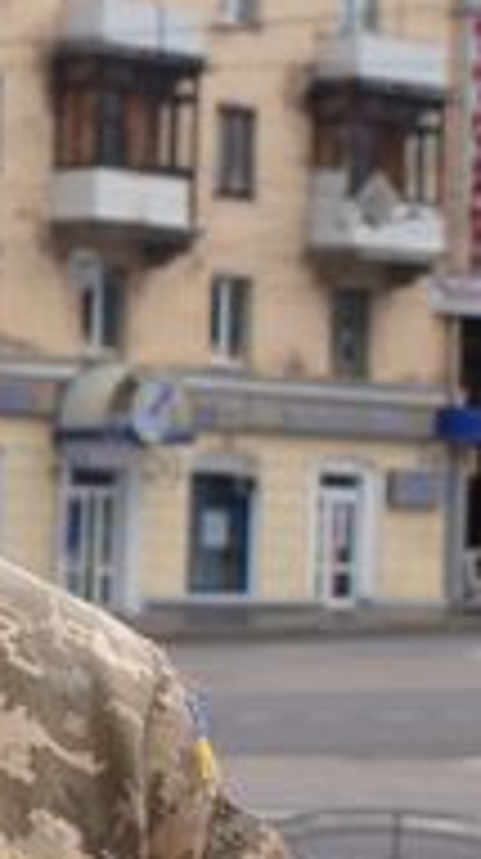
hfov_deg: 7.2
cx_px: -517
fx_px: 3662
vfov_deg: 13.4
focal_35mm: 161
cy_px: 421
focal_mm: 28
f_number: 5
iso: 100
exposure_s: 1/320
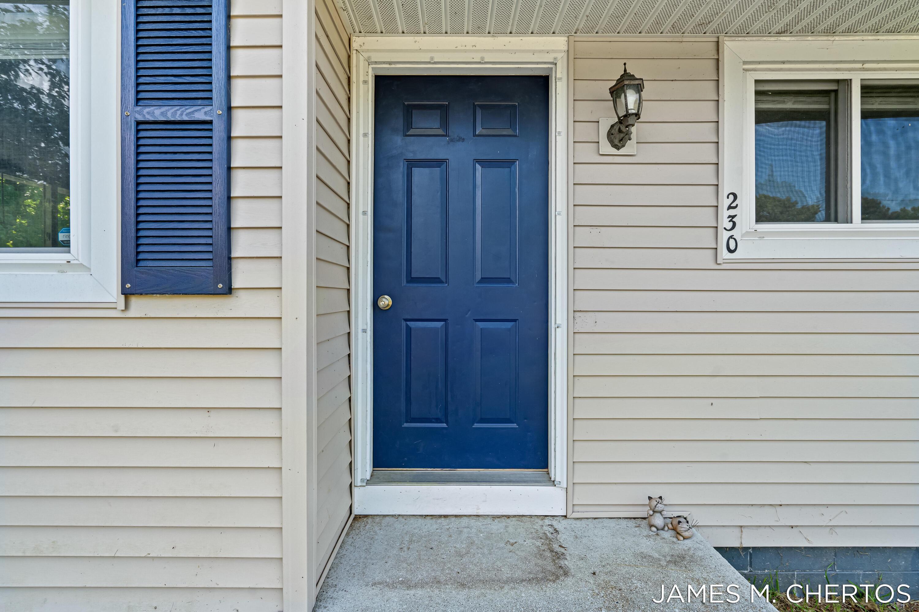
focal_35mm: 16
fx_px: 408
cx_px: 460
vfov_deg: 73.7
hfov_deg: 96.7
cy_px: 306
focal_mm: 16
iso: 250
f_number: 8
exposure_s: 1/15
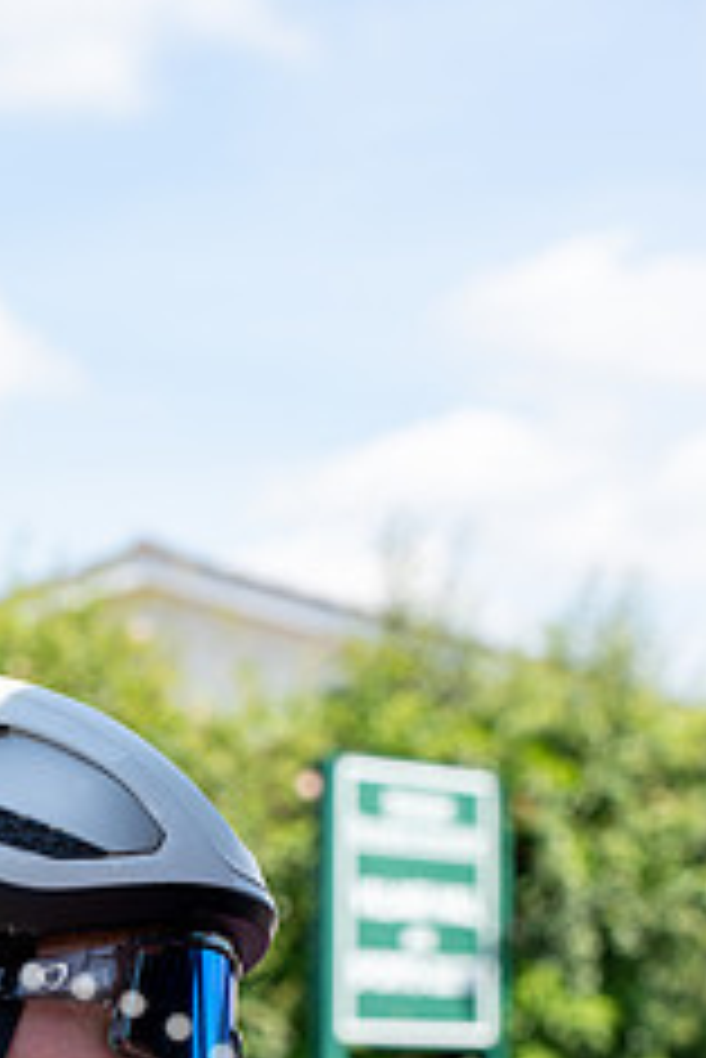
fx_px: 3994
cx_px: 58
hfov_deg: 10.0
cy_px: 999
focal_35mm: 136
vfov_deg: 14.9
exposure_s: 1/200
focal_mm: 71
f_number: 5.6
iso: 100
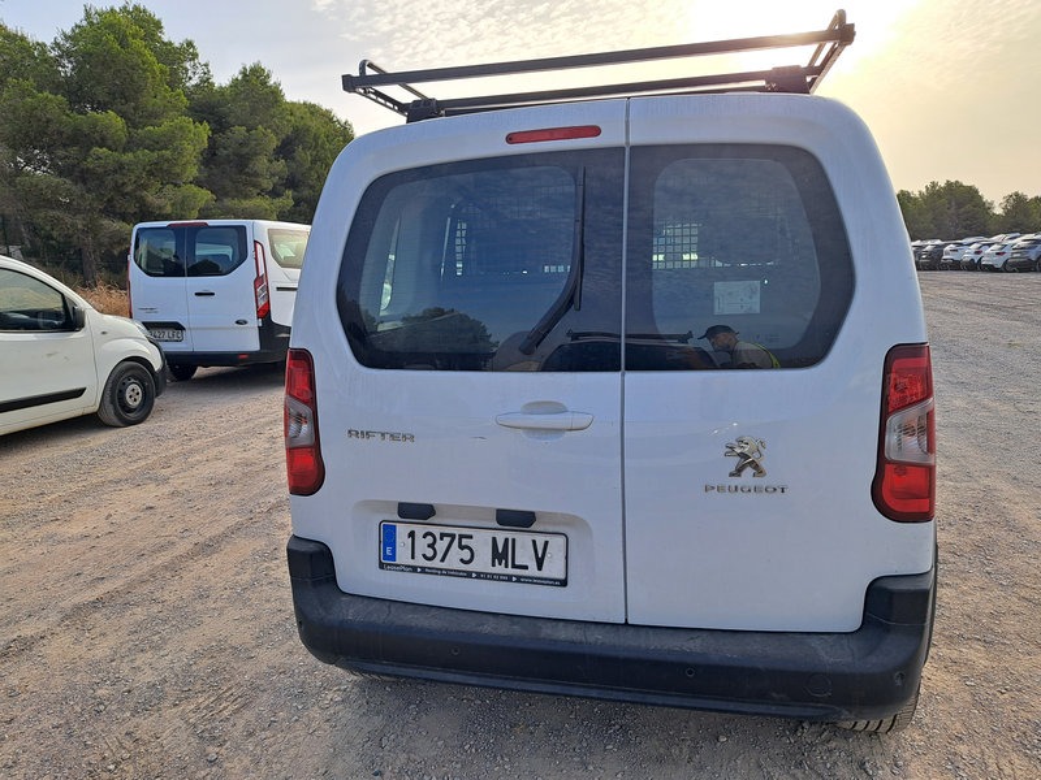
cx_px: 520
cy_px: 390
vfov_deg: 56.8
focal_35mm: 24
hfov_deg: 71.6
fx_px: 722
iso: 50
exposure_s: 1/463
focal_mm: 5.23
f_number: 1.8
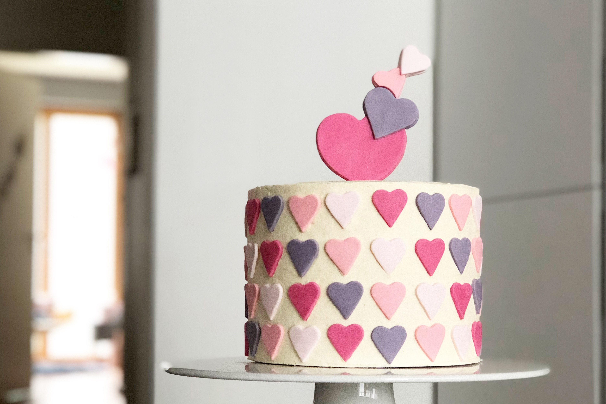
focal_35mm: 64
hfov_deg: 31.4
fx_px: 1077
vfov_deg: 21.2
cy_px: 245
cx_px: 298
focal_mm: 6.6
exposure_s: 1/30
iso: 250
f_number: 2.8
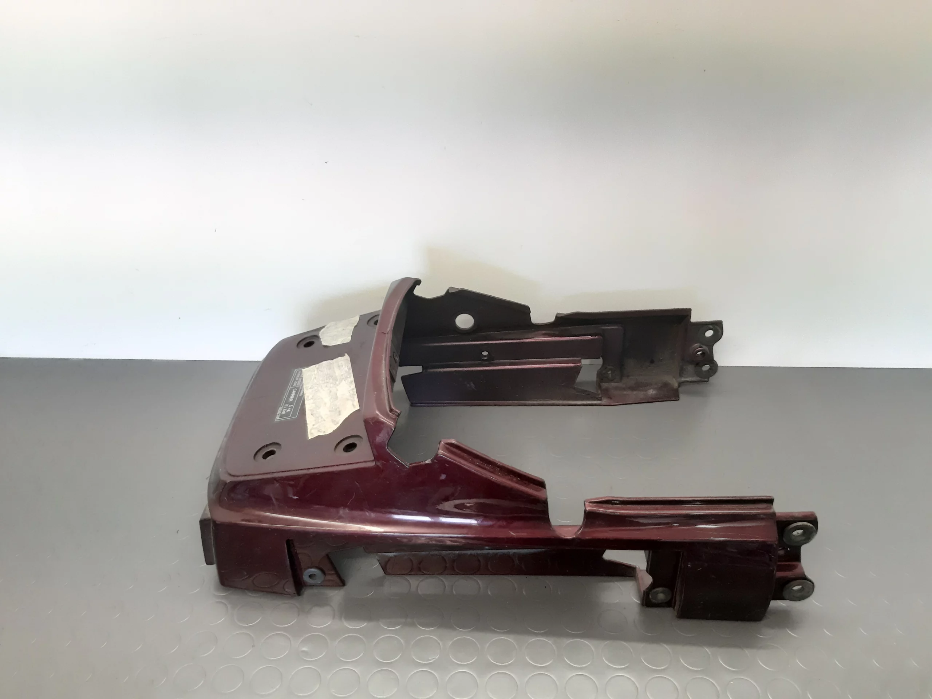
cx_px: 466
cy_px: 350
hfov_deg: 65.3
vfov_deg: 51.4
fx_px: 727
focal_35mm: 27
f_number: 1.7
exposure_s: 1/50
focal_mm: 3.93
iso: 500
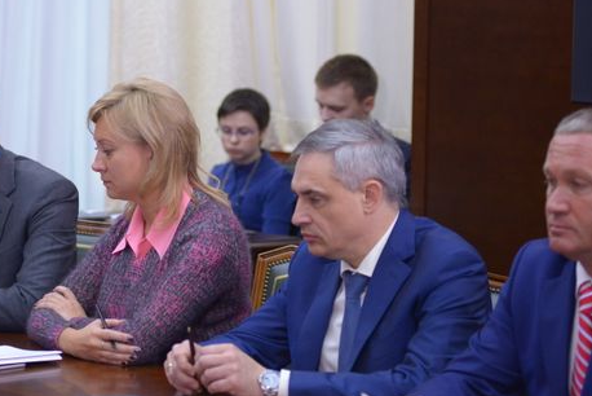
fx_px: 2007
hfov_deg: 16.7
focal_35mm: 122
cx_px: 204
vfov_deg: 11.3
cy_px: 184
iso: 2500
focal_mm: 80
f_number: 3.5
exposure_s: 1/400
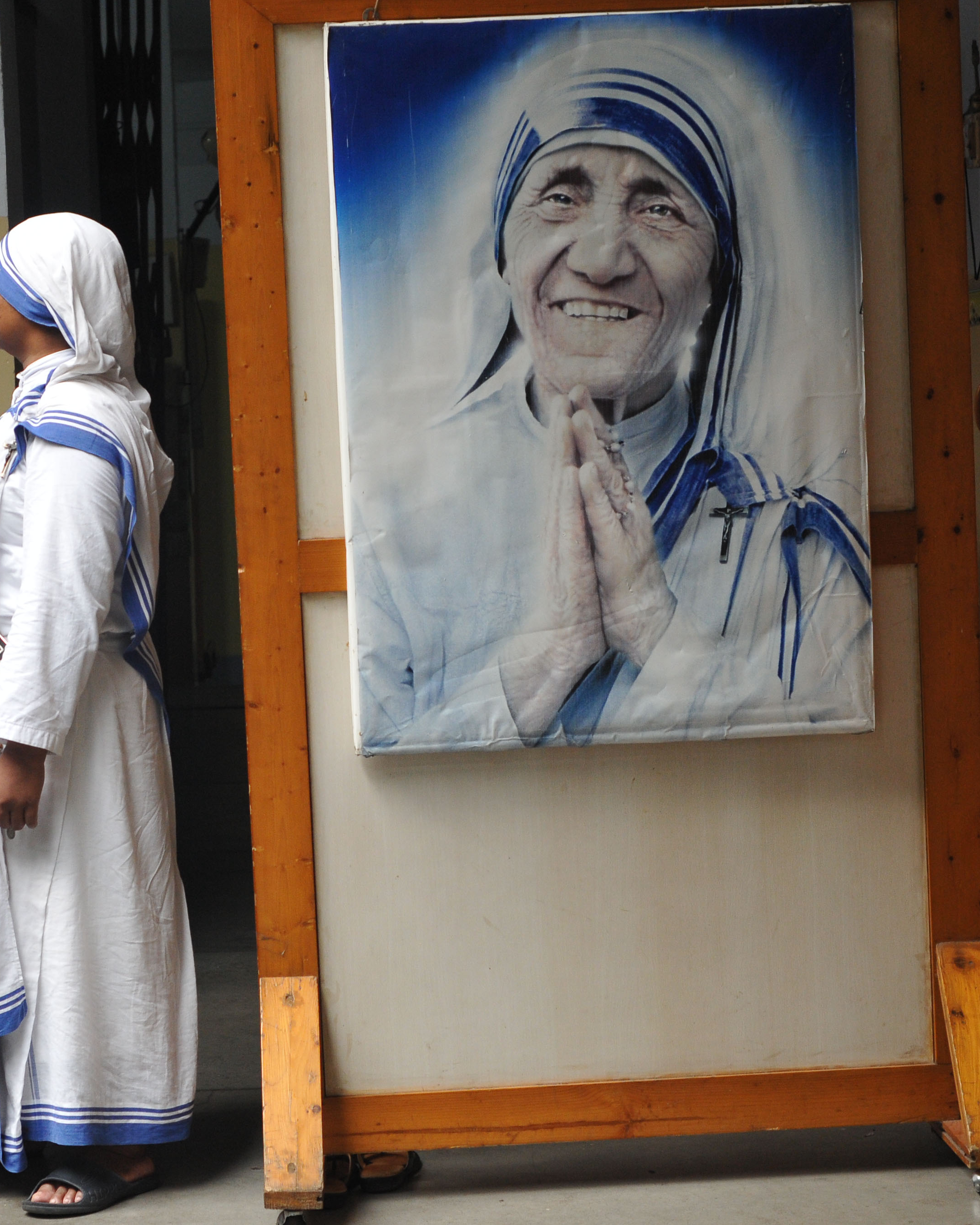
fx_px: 4061
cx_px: 241
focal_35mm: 112
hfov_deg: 13.7
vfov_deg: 17.2
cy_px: 589
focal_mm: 50
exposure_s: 1/80
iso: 640
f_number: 4.5
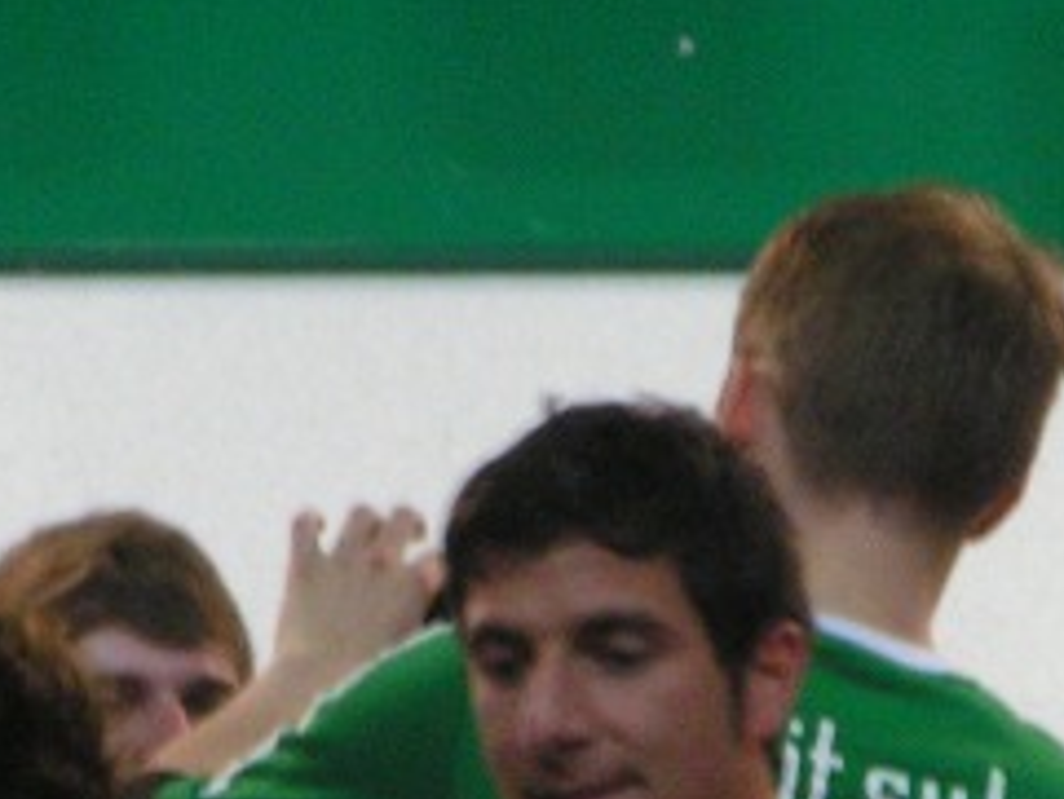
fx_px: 20112
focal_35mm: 654
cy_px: 742
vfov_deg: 2.3
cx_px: 680
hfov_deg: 3.0
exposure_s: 1/20
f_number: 3.5
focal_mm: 30.1
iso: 200
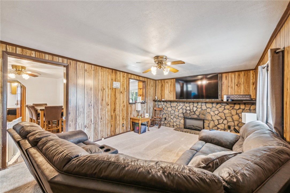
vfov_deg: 81.2
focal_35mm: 14
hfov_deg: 104.2
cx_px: 145
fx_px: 113
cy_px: 96
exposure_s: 1/2
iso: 80
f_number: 11
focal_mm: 14
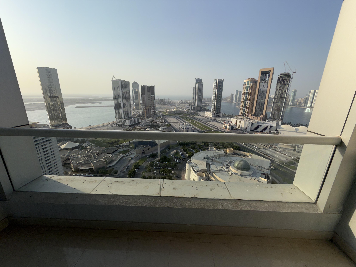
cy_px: 134
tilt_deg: -16.1
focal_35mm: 14
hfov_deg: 102.1
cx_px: 178
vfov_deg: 85.7
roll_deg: -2.0
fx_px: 144
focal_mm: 2.22
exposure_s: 1/1961
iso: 16
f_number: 2.2
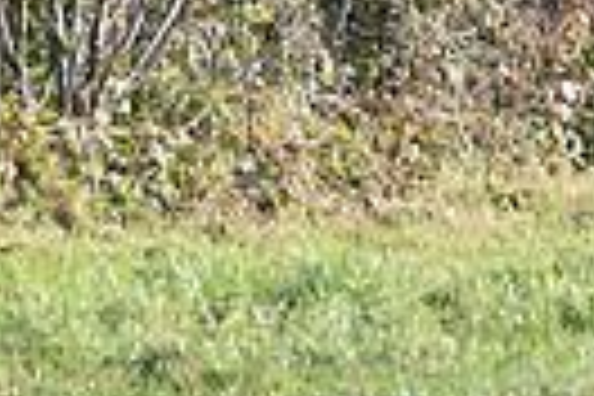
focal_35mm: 447
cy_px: -432
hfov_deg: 4.6
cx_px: 932
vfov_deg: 3.1
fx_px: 7375
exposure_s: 1/1250
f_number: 5
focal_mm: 102
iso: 1000
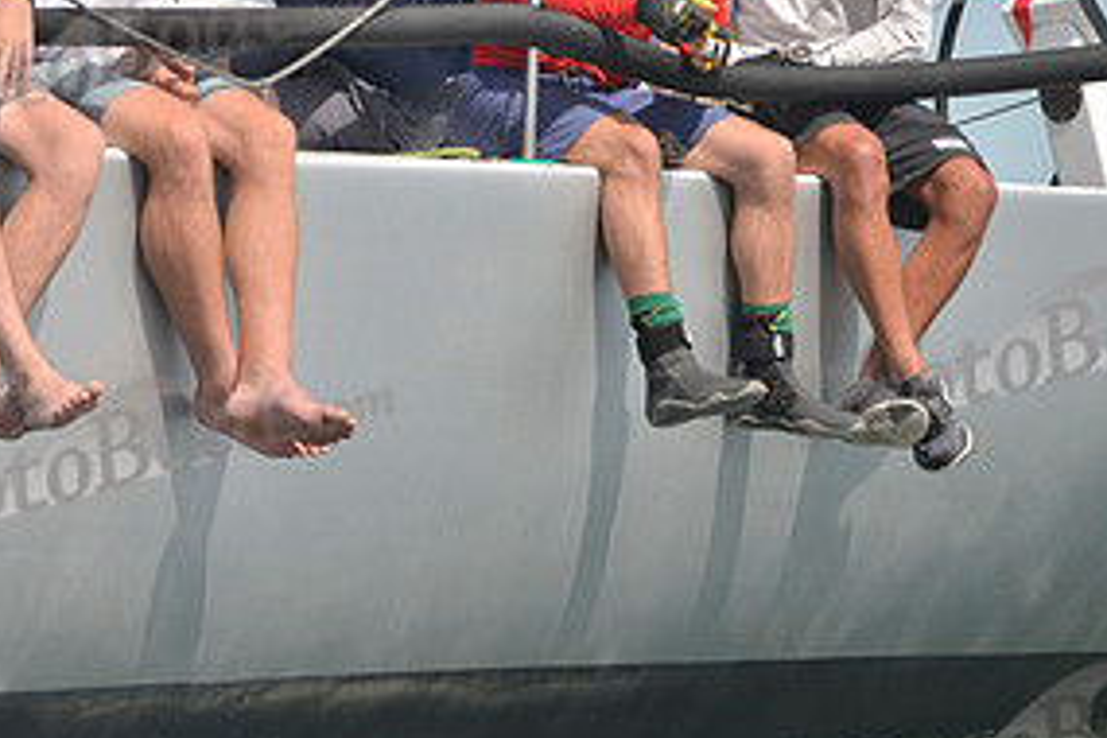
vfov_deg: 2.5
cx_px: 598
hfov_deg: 3.8
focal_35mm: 549
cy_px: 200
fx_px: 16880
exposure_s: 1/1000
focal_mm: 270
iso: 200
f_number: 6.3
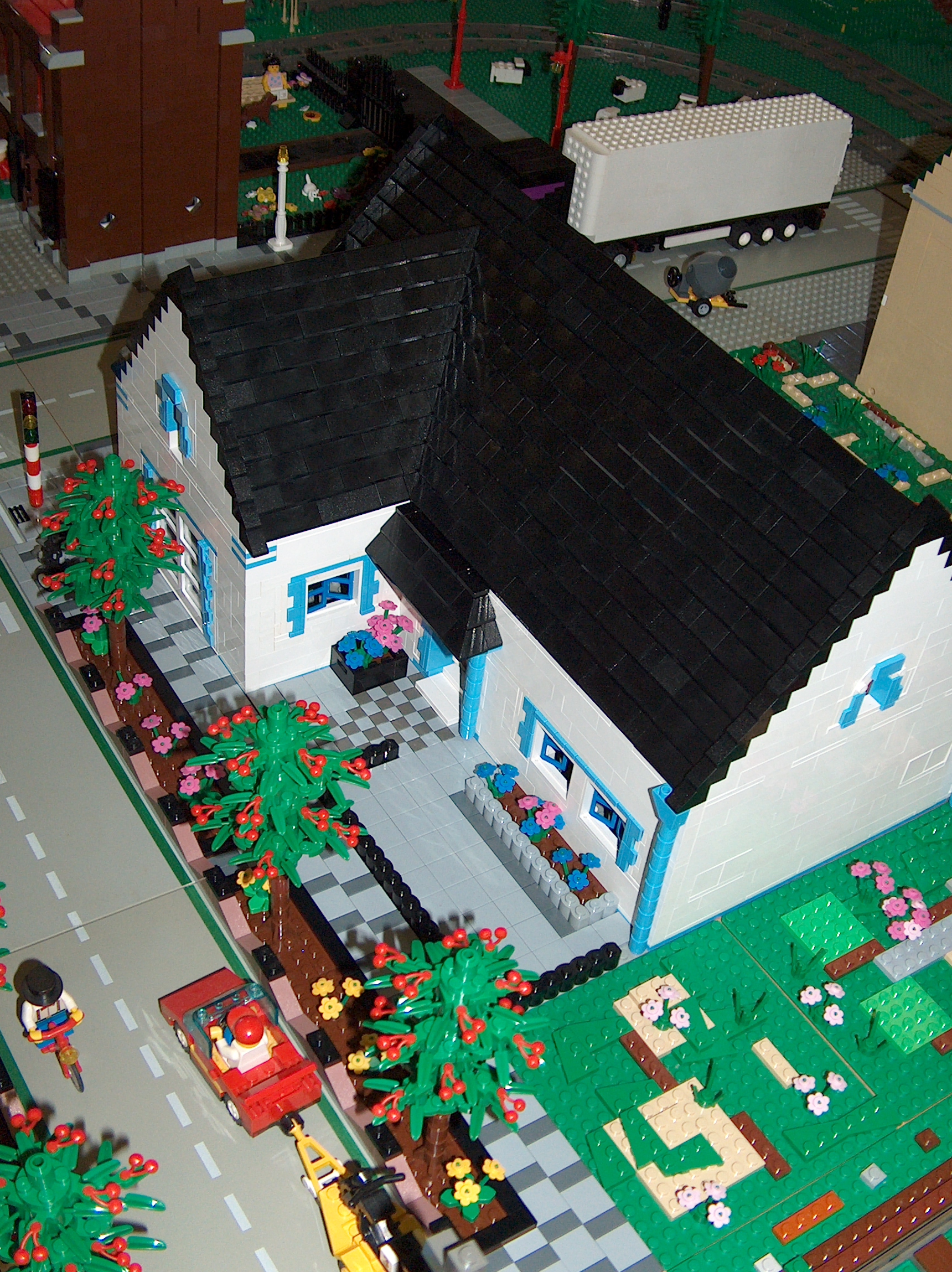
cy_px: 597
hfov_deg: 34.3
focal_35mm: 42
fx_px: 1542
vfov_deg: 44.8
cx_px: 499
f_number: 2.8
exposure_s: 1/60
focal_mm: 7.6
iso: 100
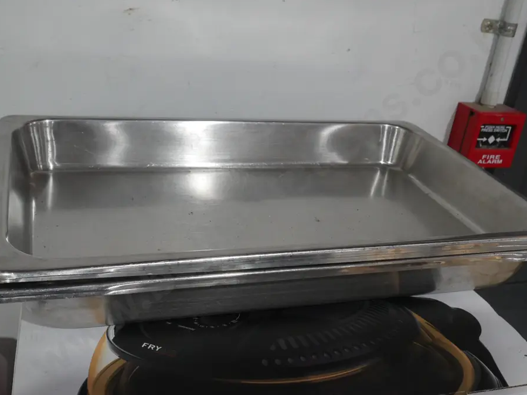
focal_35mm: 41
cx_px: 278
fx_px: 624
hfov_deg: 45.8
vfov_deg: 35.1
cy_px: 194
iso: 1250
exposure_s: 1/60
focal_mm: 18
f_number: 7.1
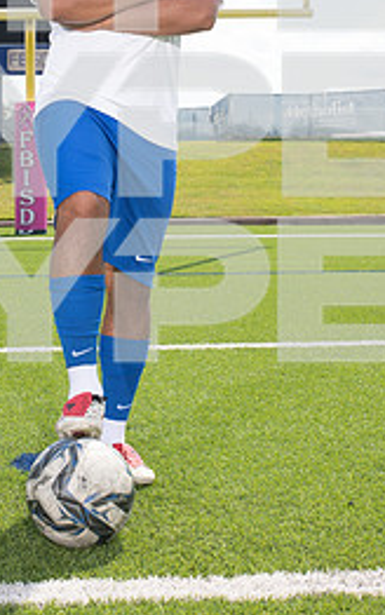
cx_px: 92
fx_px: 1056
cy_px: 127
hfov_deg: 20.5
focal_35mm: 63
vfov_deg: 31.6
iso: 125
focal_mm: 36
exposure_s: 1/320
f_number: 7.1
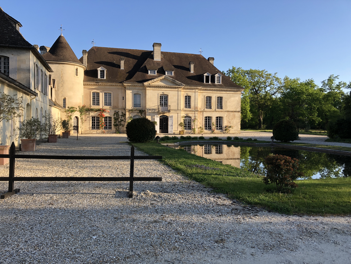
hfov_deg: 63.4
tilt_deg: -1.2
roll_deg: +0.2
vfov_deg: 49.7
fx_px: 284
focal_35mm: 28
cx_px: 176
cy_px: 132
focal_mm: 3.99
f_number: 1.8
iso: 20
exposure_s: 1/800
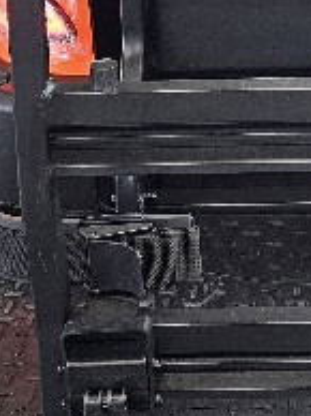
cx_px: 332
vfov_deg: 18.2
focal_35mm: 95
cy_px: -225
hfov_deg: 15.2
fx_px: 1141
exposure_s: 1/120
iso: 500
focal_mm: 6.3
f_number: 1.7
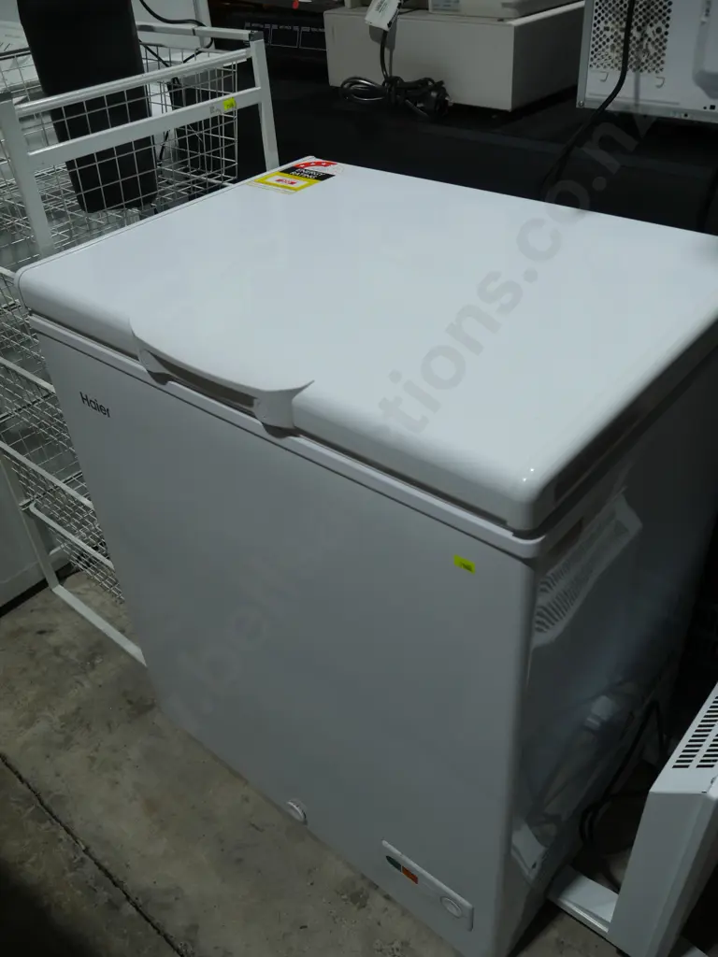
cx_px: 359
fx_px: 830
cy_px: 478
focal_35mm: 30
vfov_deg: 60.0
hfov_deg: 46.8
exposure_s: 1/160
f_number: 4.5
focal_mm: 15
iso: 200
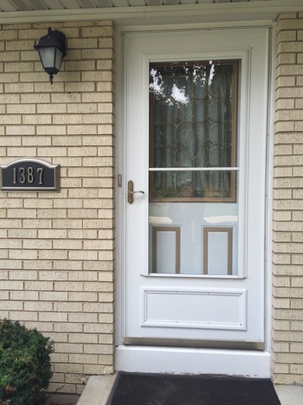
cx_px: 152
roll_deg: -0.8
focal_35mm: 29
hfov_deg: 48.2
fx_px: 338
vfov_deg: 61.7
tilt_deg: -0.5
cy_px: 202
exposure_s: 1/439
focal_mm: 4.15
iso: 32
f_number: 2.2
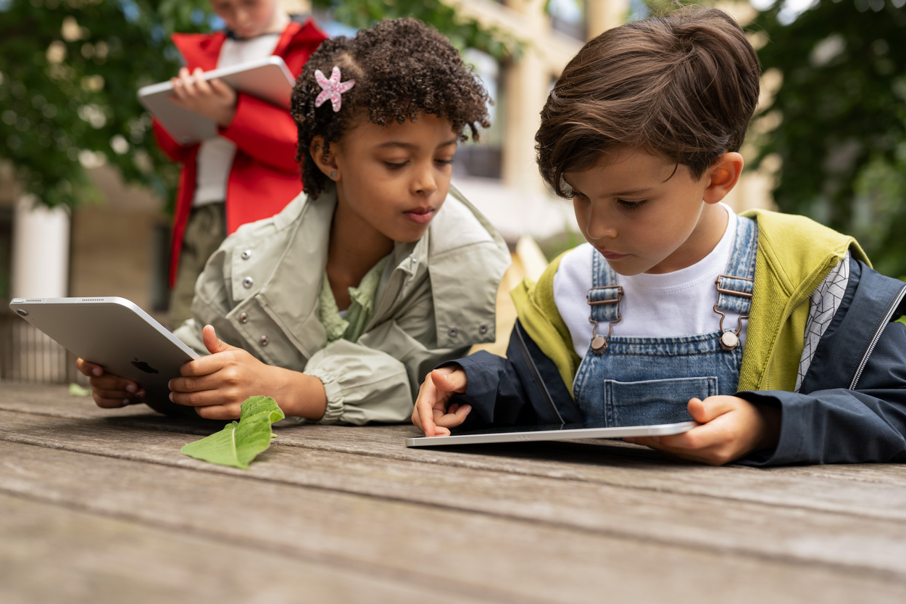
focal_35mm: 42
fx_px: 1057
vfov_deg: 31.9
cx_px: 372
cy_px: 277
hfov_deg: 46.2
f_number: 2.2
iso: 80
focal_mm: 35
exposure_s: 1/320
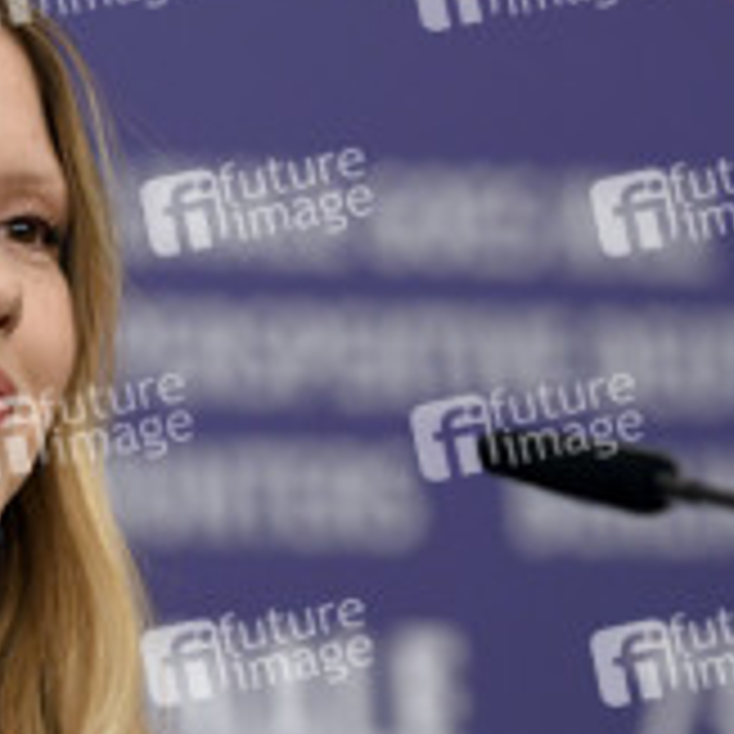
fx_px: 8180
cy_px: 540
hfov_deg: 5.1
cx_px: 137
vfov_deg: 5.1
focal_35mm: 341
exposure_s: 1/320
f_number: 3.2
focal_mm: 145
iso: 1000
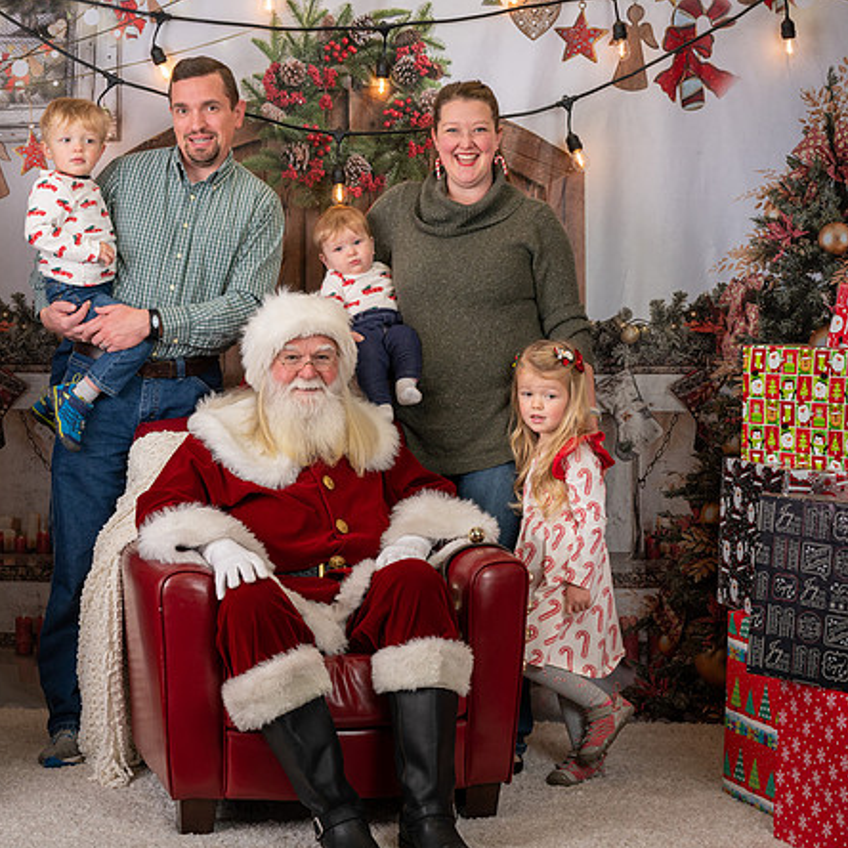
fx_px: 2051
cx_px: 296
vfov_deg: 23.3
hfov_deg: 23.3
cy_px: 362
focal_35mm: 74
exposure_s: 1/100
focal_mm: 50
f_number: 9
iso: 100
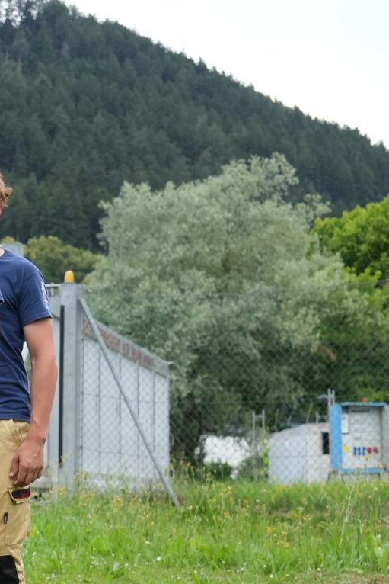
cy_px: 457
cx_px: -249
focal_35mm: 137
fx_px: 2219
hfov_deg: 9.6
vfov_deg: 14.9
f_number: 5
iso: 1250
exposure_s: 1/500
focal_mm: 41
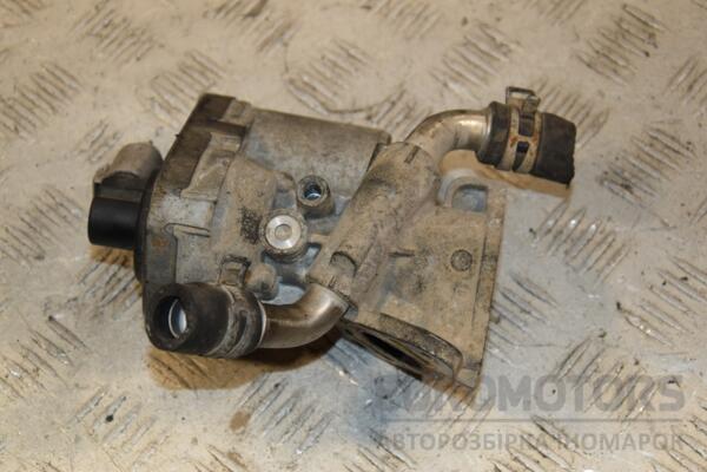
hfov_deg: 23.4
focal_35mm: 87
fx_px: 1708
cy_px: 236
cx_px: 354
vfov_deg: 15.7
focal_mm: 58
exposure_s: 1/200
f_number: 7.1
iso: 800
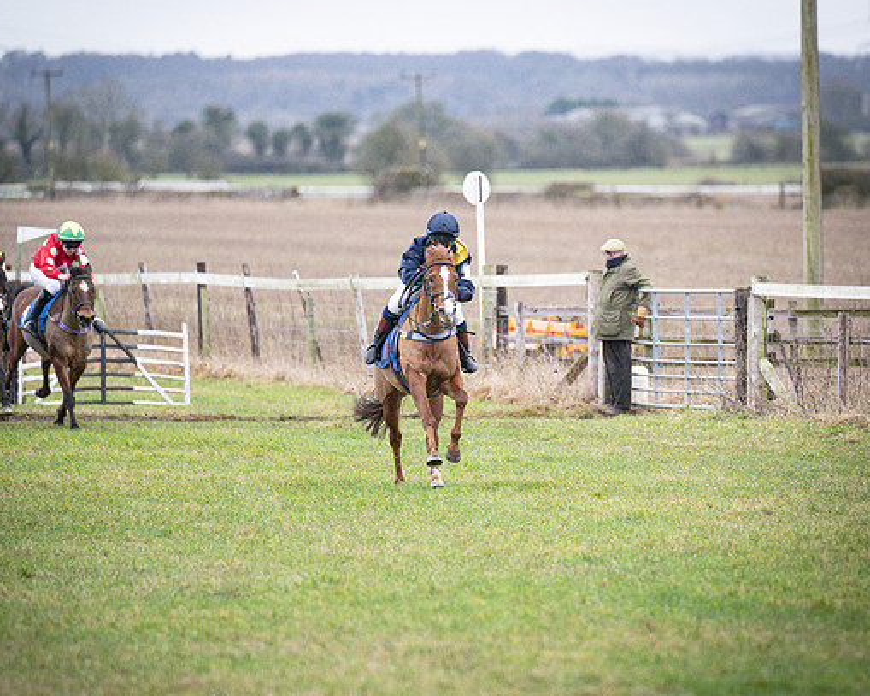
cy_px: 369
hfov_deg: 5.2
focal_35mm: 374
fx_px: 9628
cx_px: 496
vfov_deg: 4.1
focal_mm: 200
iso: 1600
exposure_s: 1/1000
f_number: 2.8
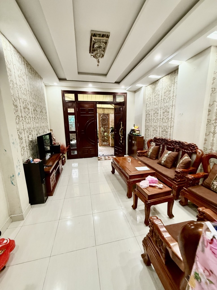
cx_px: 108
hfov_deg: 85.7
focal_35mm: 14
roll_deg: -1.5
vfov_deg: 102.1
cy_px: 145
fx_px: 117
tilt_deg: -12.3
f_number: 2.2
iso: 320
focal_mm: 2.22
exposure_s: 1/50
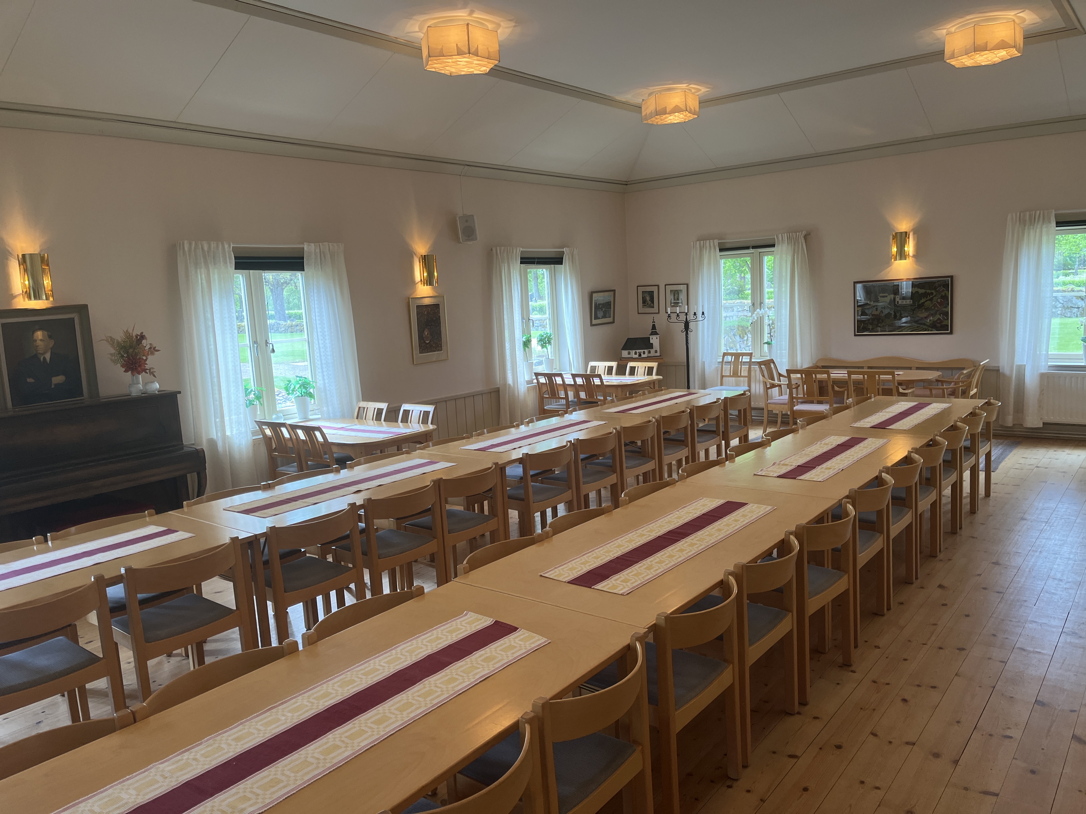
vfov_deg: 53.1
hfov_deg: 67.3
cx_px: 543
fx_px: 816
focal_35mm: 26
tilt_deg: -9.3
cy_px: 407
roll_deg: +3.1
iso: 80
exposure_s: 1/100
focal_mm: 5.1
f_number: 1.6
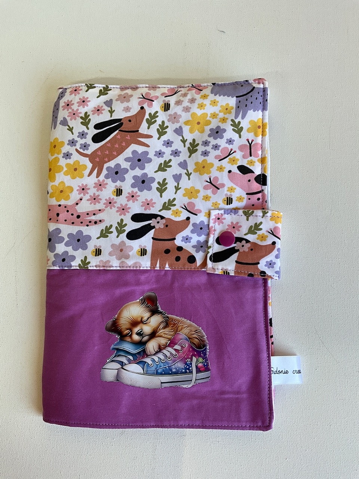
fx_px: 401
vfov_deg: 61.7
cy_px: 240
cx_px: 180
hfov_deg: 48.2
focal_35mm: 29
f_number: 1.8
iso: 25
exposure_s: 1/100
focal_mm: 3
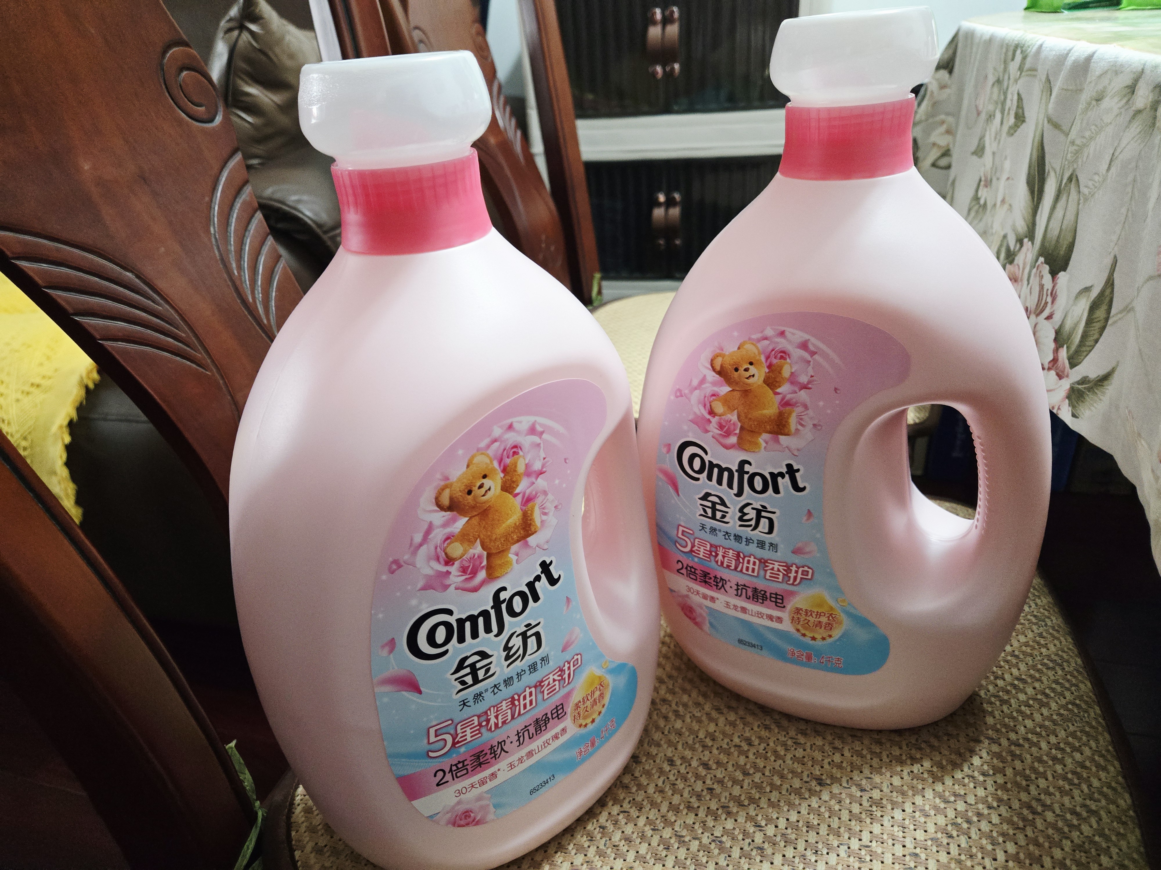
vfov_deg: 58.9
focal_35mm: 23
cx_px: 580
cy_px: 435
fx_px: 771
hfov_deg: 73.9
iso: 1000
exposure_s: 1/100
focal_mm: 5.4
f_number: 1.8
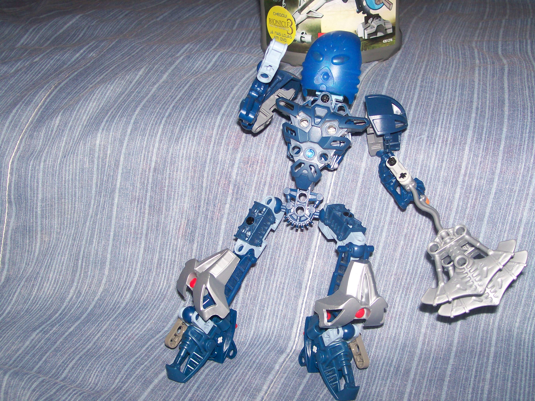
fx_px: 695
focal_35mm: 45
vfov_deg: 32.2
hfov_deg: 42.1
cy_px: 200
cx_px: 268
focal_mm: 7.6
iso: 80
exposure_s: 1/73.1
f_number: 3
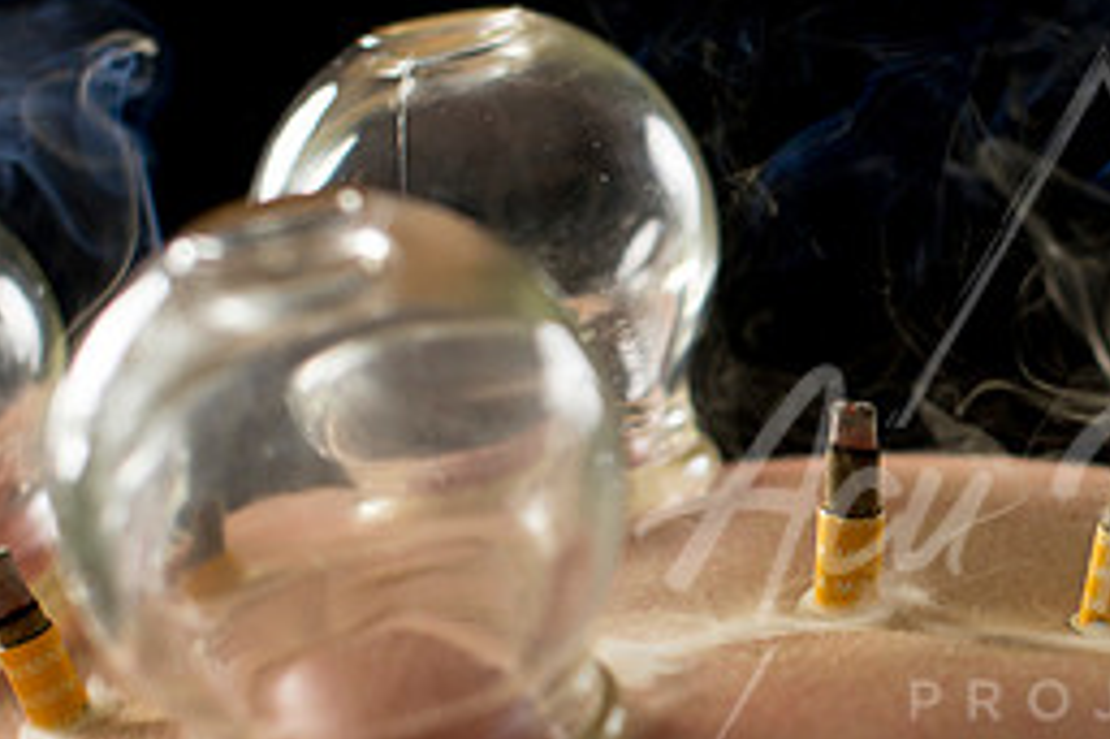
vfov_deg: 12.1
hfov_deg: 17.7
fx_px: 3482
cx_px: 1106
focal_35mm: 113
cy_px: 508
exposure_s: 1/200
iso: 800
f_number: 3.2
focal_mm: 50
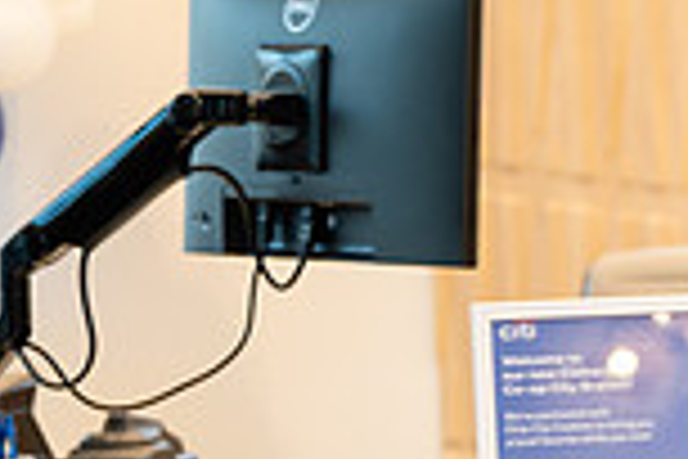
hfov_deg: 8.3
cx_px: 1254
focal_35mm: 238
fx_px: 4548
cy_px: 277
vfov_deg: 5.8
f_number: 3.2
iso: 400
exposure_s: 1/125
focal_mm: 59
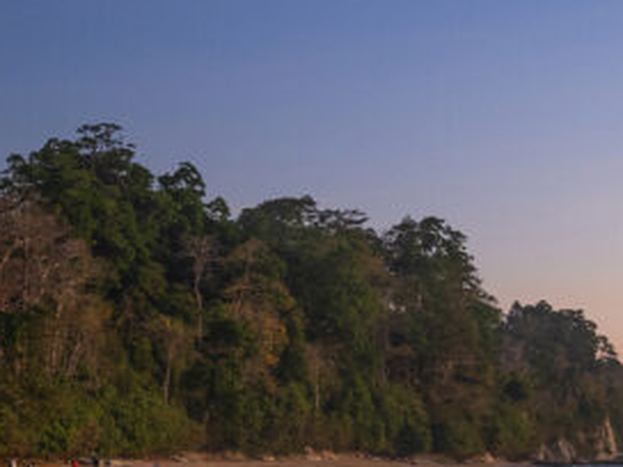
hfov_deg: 22.1
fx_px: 1566
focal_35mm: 87
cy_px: 509
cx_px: 518
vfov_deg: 16.5
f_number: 3.5
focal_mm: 16
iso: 560
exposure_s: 1/25
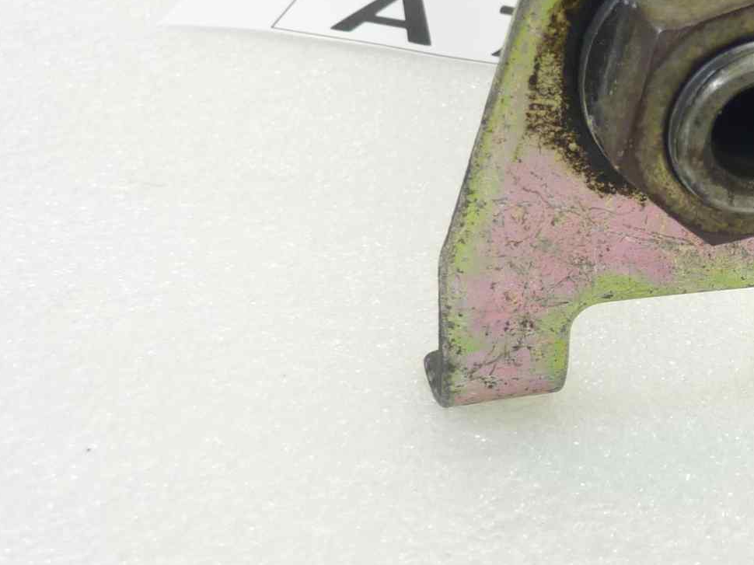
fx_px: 1437
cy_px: 207
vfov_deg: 22.2
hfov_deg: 27.1
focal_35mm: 66
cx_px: 815
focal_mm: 4.1
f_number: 3.3
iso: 80
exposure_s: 1/25
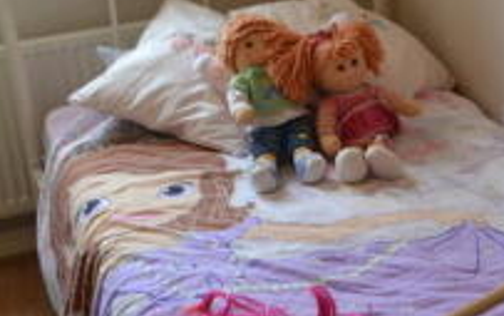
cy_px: 165
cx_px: 533
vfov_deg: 14.7
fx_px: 1223
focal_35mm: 89
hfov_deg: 22.2
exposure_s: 1/60
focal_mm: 18
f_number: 4
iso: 400
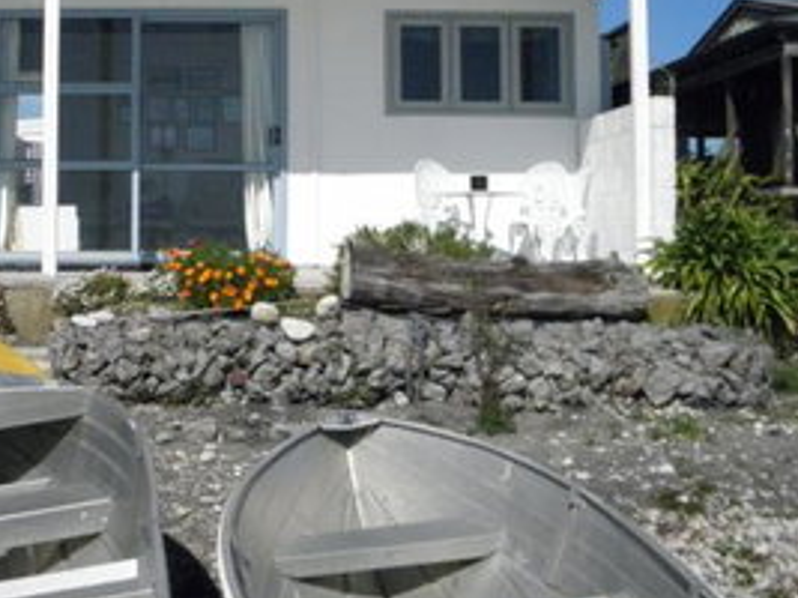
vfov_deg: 26.8
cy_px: 188
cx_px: 227
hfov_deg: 35.0
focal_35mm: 54
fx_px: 1244
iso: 400
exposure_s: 1/1600
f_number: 7.2
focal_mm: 5.5
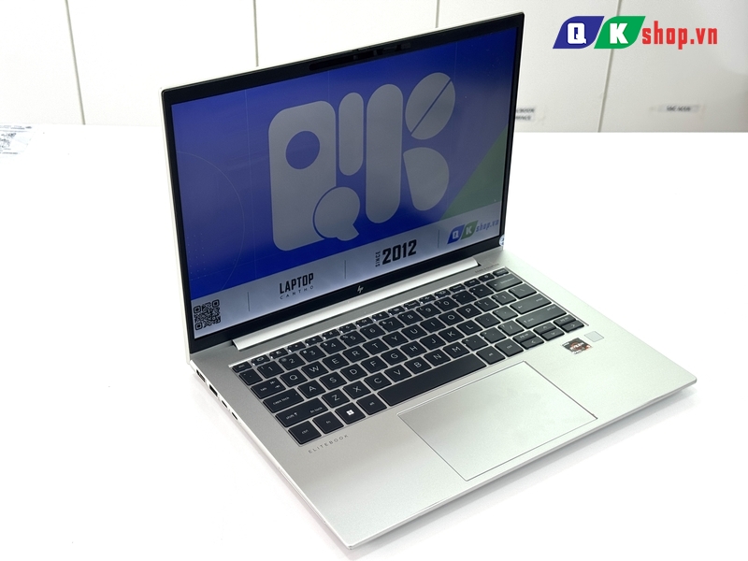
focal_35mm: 48
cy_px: 280
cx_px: 374
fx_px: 1037
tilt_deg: -33.3
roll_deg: -0.5
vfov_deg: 30.3
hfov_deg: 39.7
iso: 64
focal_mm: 6.76
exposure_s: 1/145
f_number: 1.78
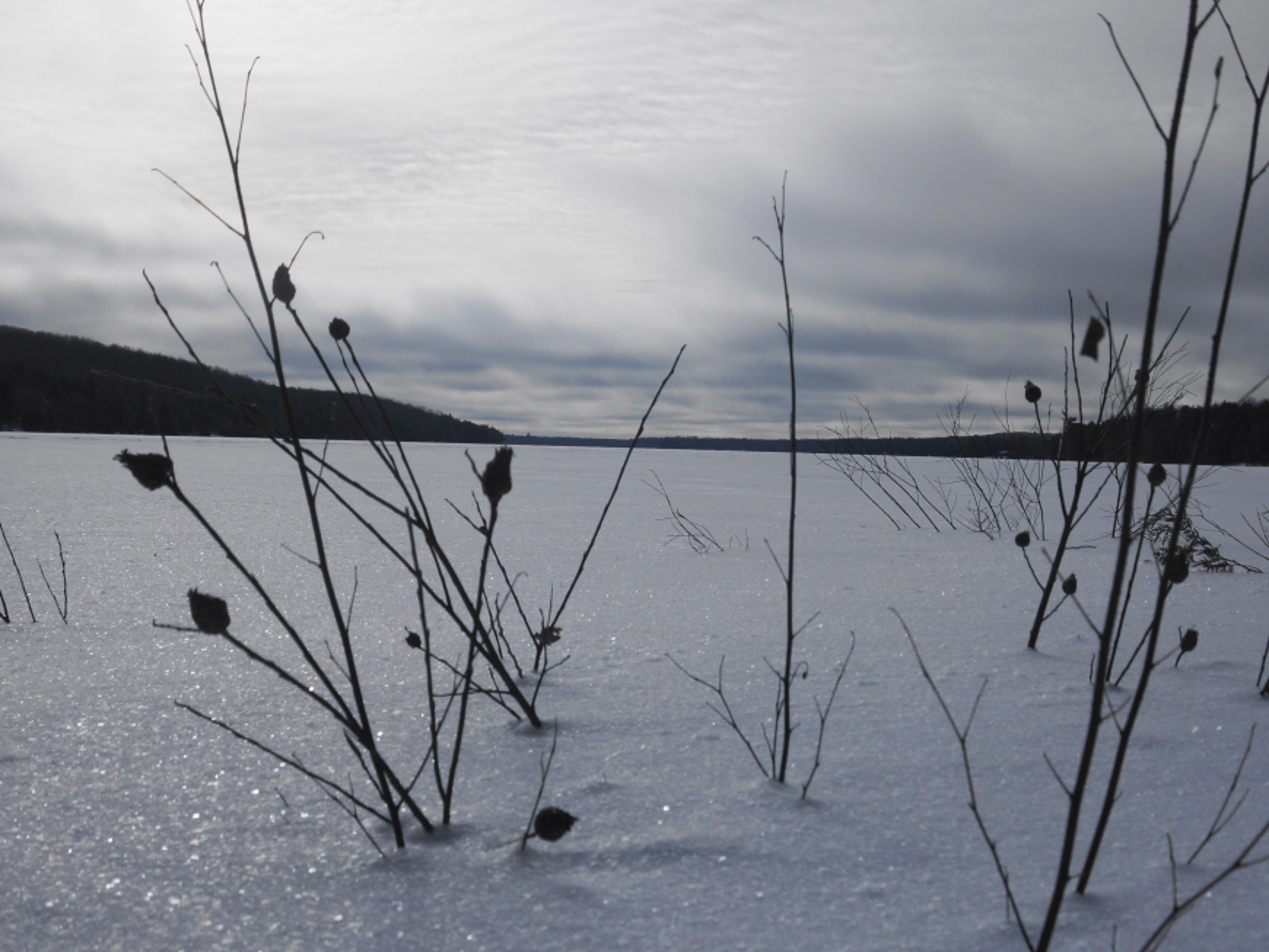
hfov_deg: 44.7
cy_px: 476
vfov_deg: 34.4
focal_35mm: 42
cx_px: 702
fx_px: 1540
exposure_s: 1/800
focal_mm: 18
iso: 100
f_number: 8
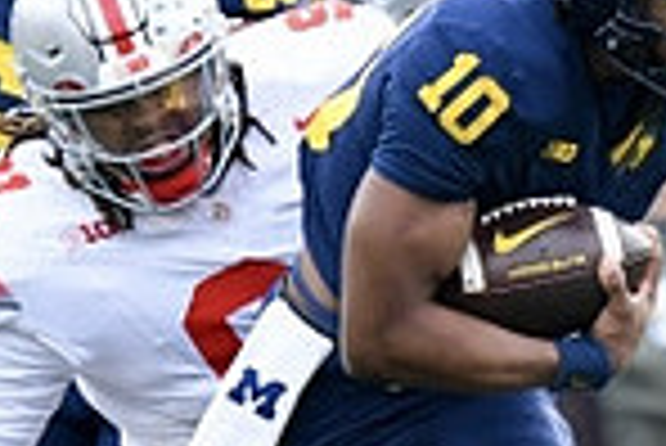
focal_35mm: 1699
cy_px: 414
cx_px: 454
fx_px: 31462
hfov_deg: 1.2
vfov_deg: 0.8
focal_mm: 290
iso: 1600
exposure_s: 1/1000
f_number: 5.6
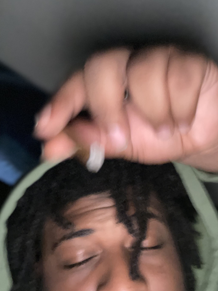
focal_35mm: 34
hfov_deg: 41.7
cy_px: 146
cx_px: 123
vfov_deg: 54.0
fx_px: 285
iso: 640
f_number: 2.2
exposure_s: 1/16
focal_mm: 2.71
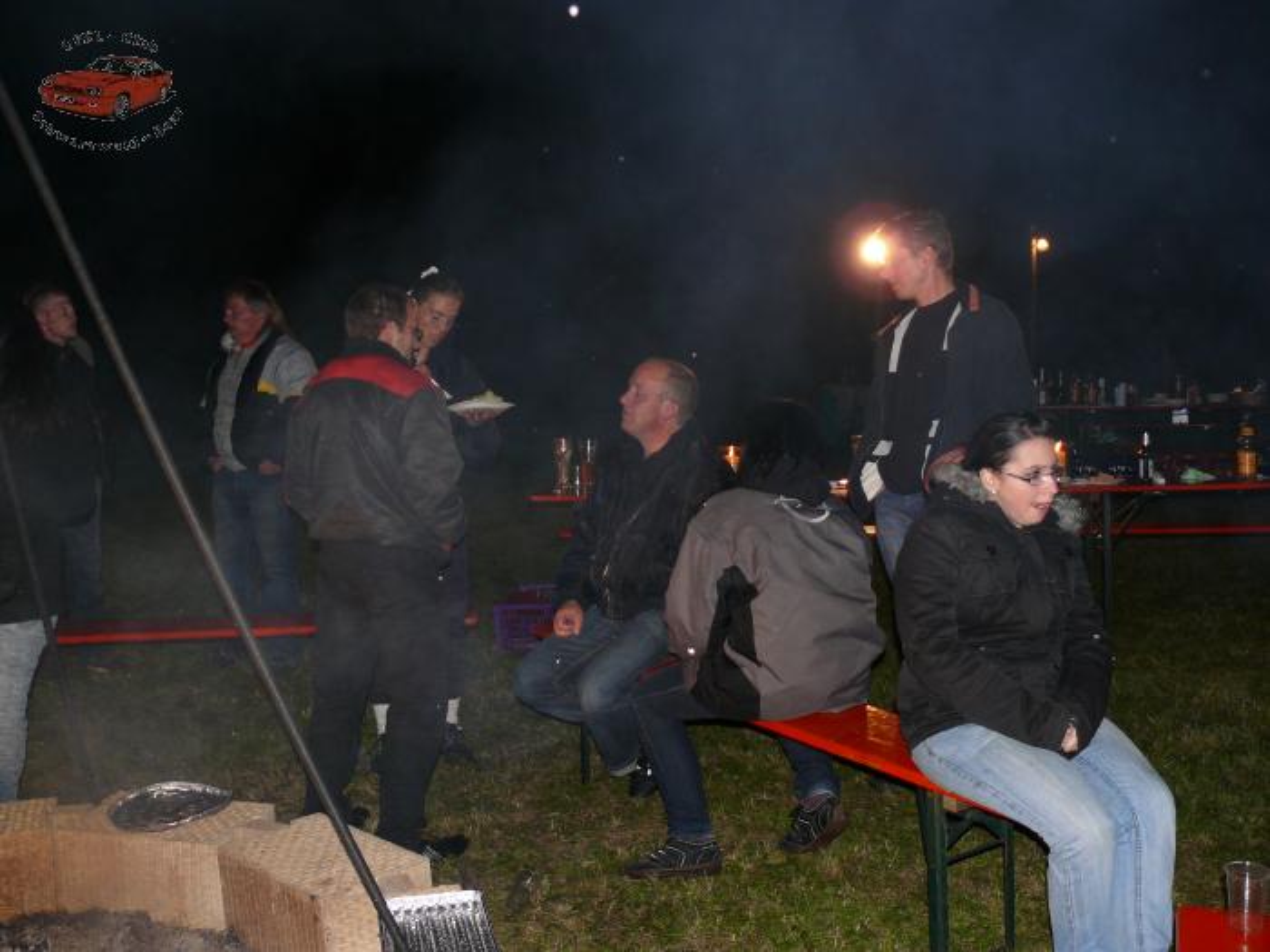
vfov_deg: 40.7
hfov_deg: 52.6
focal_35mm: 35
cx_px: 635
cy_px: 476
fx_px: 1284
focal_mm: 7.4
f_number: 2.8
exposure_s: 1/30
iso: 125
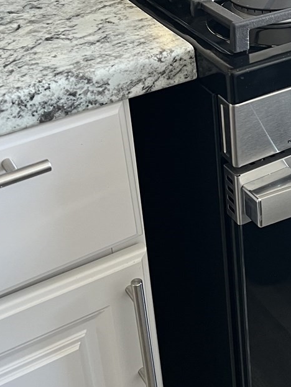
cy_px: 79
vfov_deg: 29.6
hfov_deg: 21.4
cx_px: 344
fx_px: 717
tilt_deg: -27.1
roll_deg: -2.1
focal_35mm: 64
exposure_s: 1/60
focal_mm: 5.7
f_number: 1.5
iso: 200
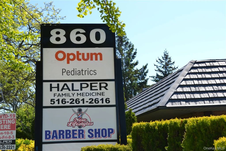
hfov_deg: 37.8
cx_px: 113
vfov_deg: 25.8
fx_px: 330
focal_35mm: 52
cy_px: 76
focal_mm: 35
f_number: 7.1
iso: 100
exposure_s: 1/200
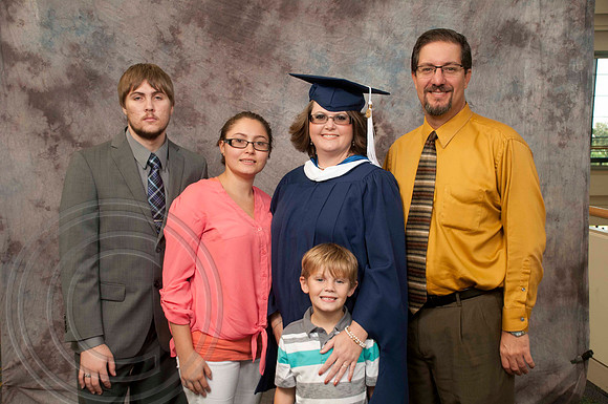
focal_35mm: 48
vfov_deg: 28.0
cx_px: 304
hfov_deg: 41.2
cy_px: 202
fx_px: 810
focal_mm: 32
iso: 200
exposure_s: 1/125
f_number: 5.6
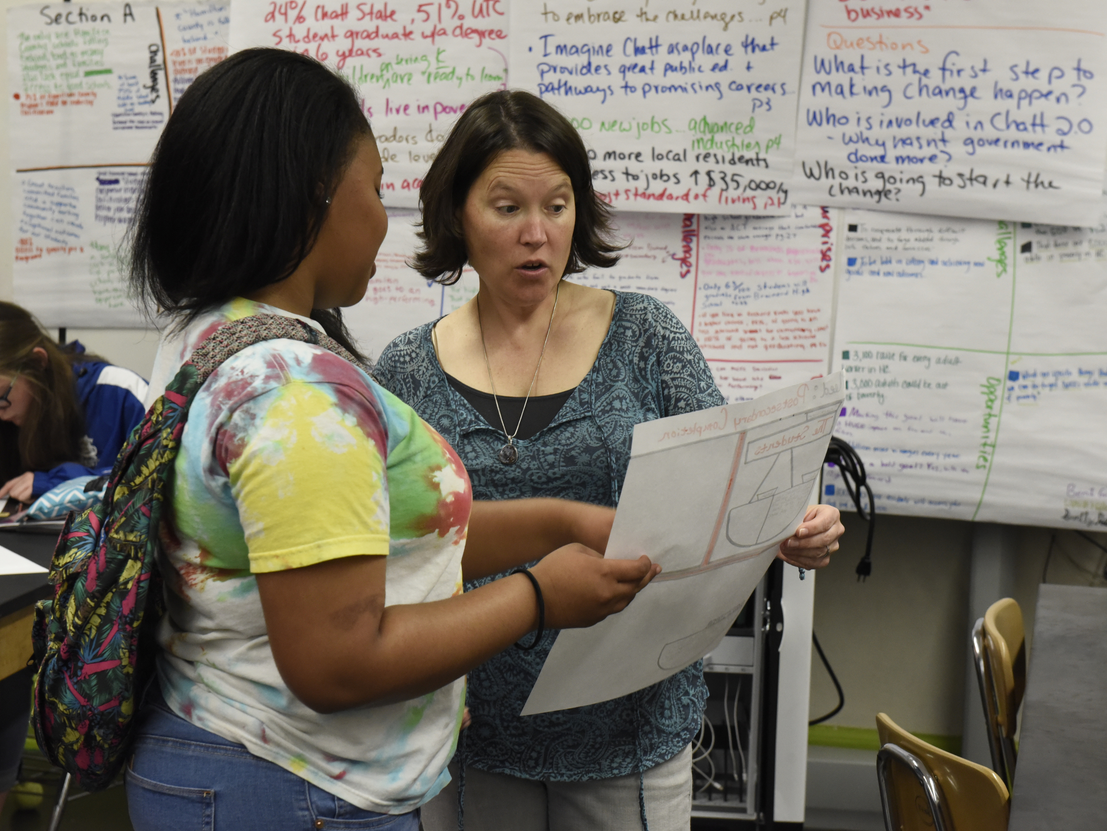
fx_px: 2431
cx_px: 533
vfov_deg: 19.4
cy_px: 415
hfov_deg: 25.7
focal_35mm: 76
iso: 4000
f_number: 9
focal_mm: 70
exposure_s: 1/160
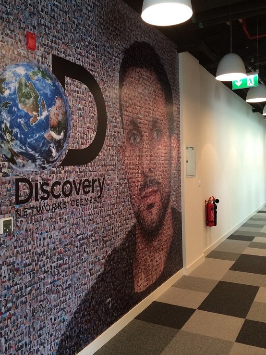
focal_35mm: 34
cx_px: 132
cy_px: 155
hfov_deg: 41.8
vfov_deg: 53.8
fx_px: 348
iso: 200
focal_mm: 4.12
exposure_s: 1/33
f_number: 2.2
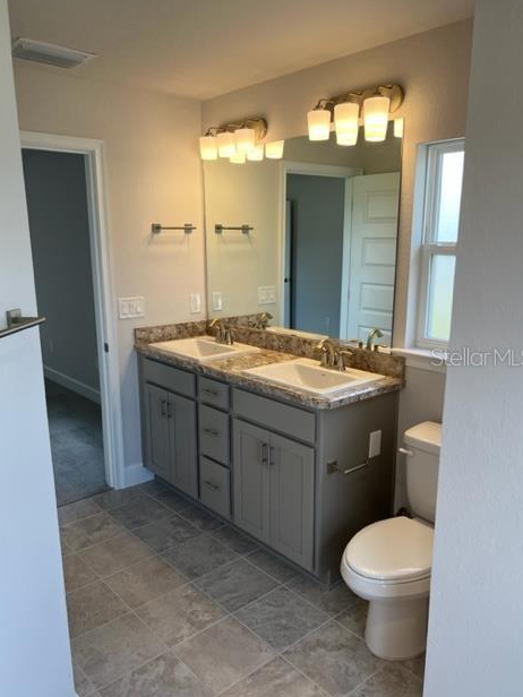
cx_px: 266
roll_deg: -0.3
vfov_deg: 65.3
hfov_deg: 51.4
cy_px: 356
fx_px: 544
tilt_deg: -13.0
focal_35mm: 27
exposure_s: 1/228
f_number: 1.5
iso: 40
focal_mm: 5.7
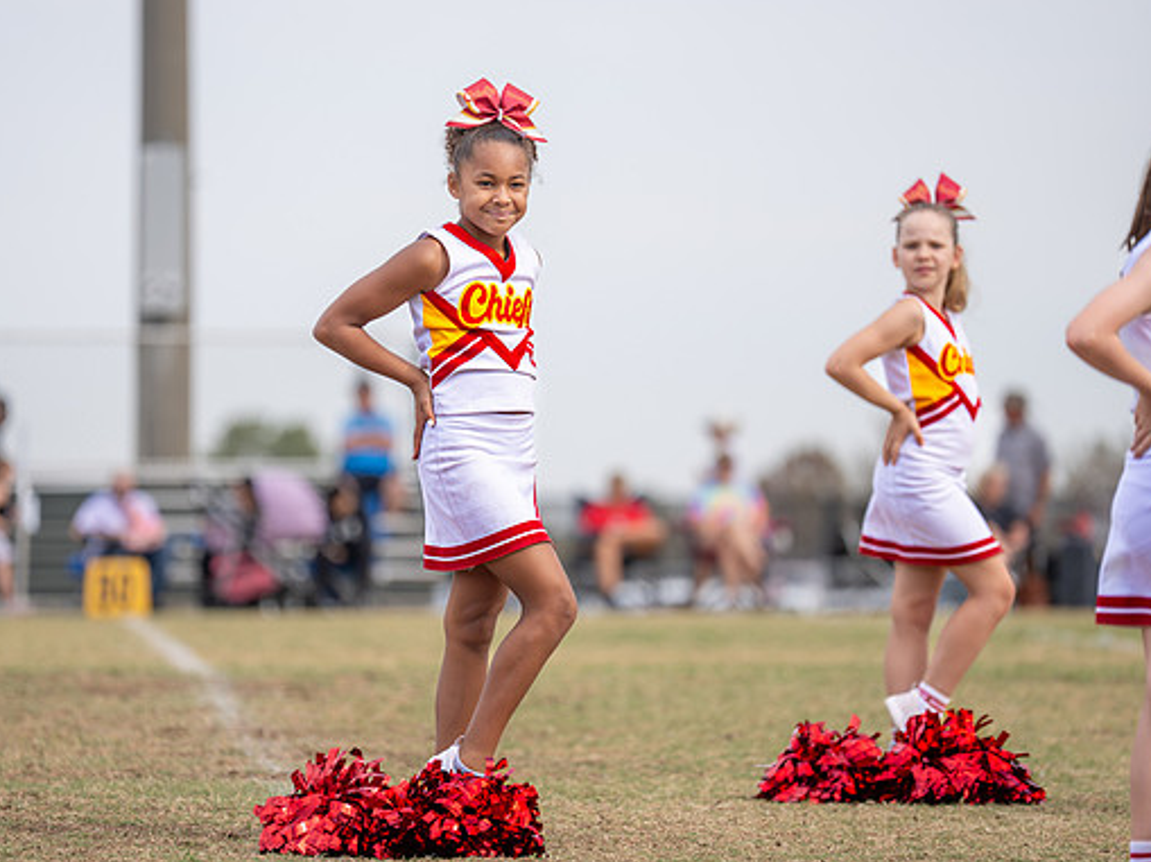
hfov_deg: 8.8
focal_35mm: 224
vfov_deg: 6.6
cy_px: 434
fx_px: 7443
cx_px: 519
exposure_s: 1/1600
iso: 160
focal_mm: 185
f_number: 2.8
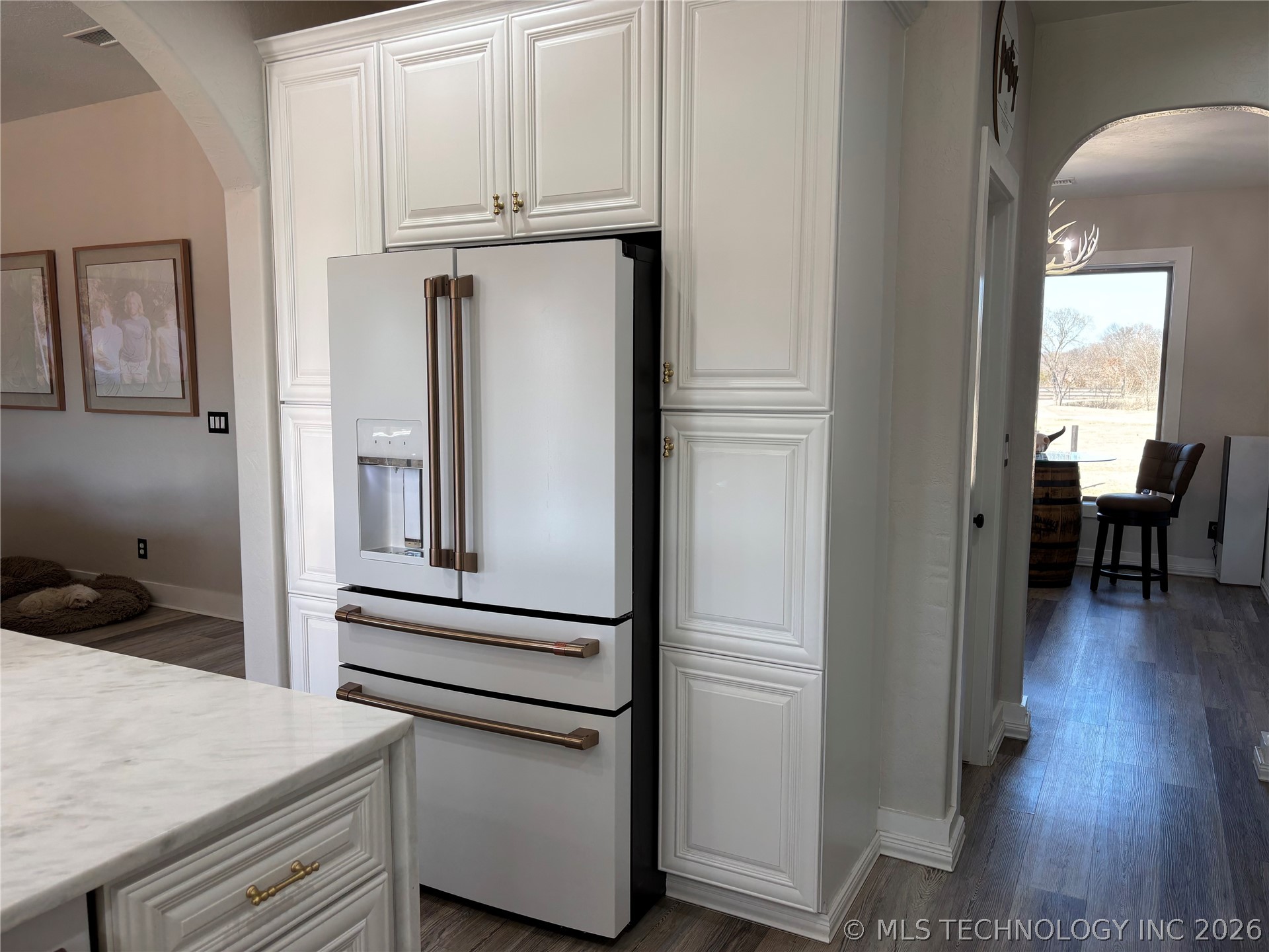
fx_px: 953
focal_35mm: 26
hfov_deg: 67.3
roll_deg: -0.2
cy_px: 476
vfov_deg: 53.1
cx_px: 634
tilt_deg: -6.9
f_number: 1.6
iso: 40
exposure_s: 1/120
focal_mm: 5.96
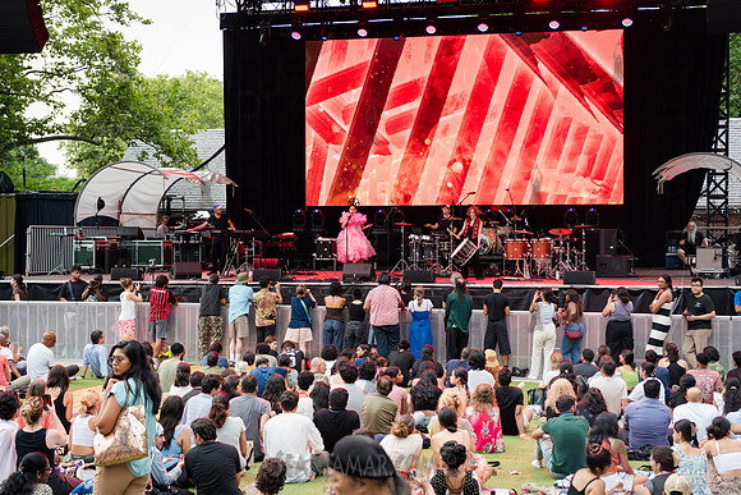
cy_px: 248
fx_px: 1274
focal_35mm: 62
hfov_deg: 32.4
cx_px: 370
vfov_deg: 22.0
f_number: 3.5
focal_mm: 60
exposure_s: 1/400
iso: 1000
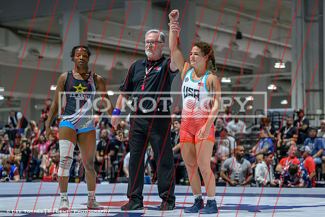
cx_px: 178
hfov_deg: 19.7
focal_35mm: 104
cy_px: 128
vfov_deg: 13.2
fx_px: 937
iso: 6400
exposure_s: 1/500
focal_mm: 85
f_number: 2.8
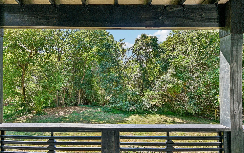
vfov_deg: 67.8
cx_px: 111
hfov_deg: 94.1
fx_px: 113
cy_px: 85
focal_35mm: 17
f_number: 8
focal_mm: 14
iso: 100
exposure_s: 1/125
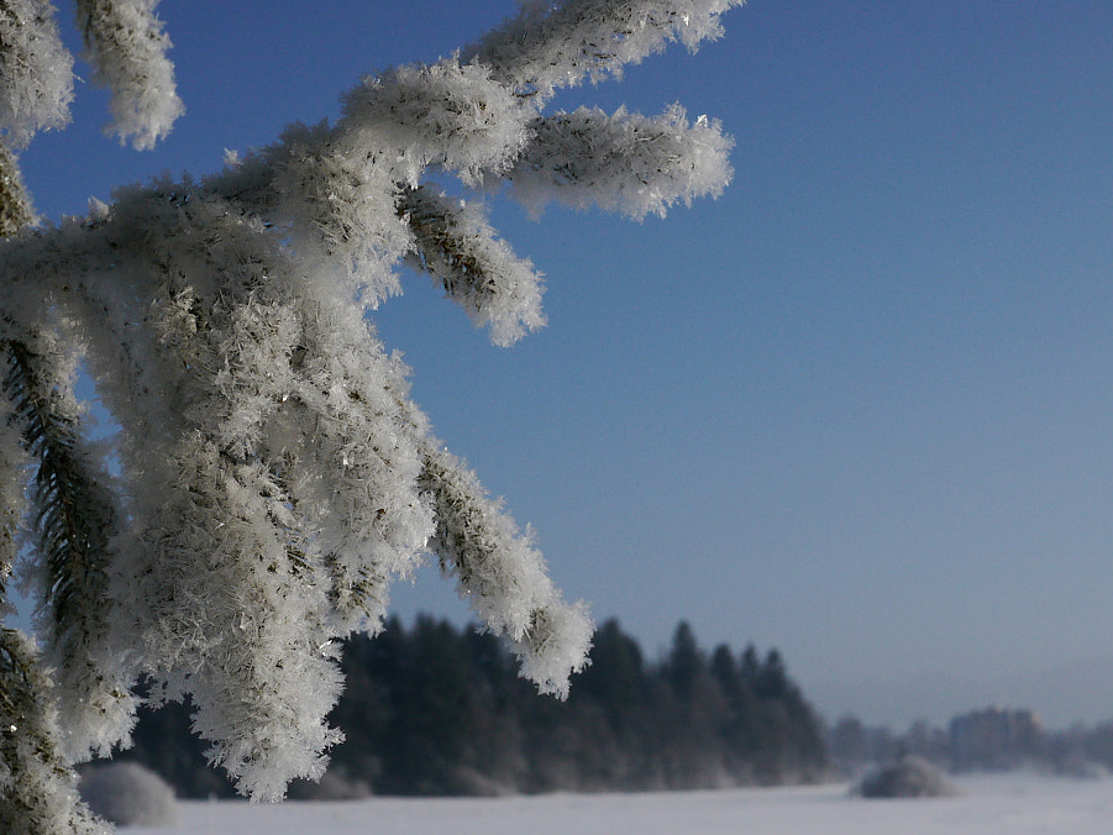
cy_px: 562
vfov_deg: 20.6
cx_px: 608
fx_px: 2283
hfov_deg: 27.4
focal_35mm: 71
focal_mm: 20
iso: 160
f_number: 5.6
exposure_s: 1/1600
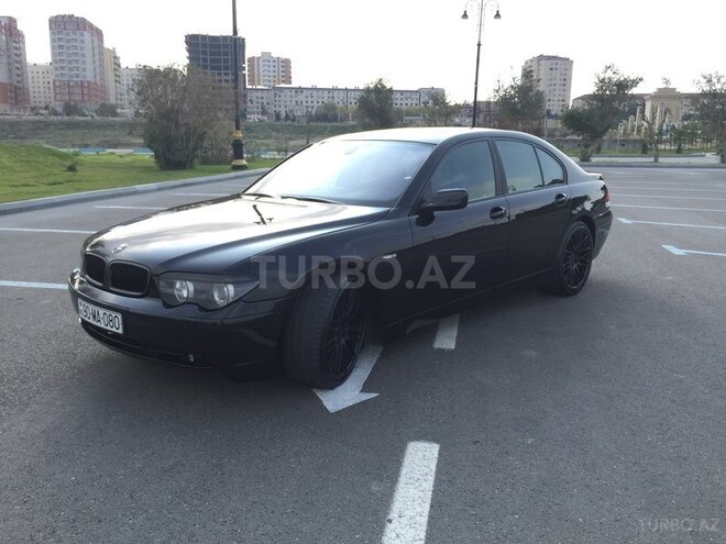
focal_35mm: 29
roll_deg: -1.3
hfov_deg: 61.7
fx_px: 608
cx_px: 363
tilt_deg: -12.0
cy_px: 272
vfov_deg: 48.2
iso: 32
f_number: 2.2
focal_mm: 4.15
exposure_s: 1/659
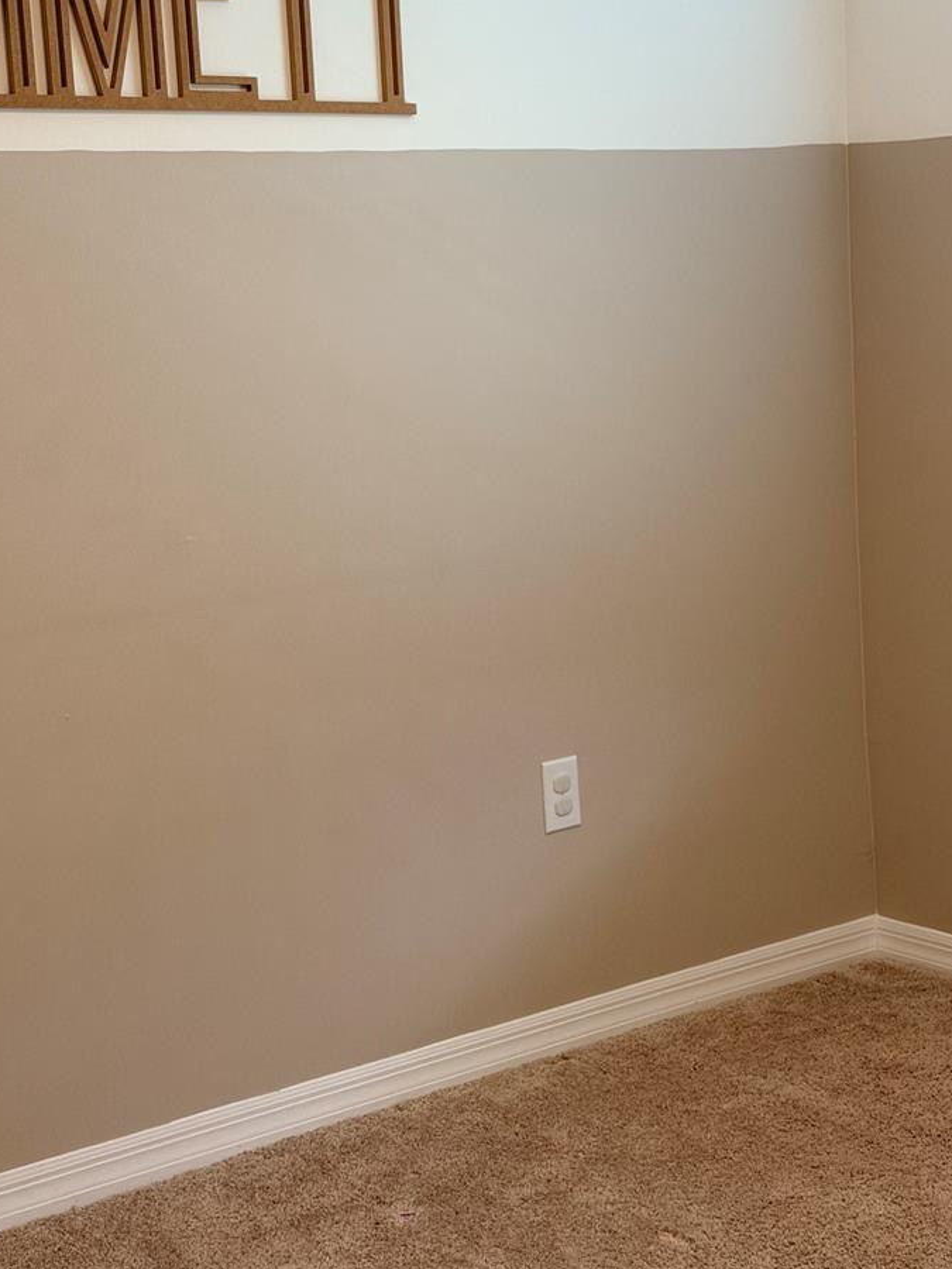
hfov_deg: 22.9
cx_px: 570
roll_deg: +3.2
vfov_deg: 30.2
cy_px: 519
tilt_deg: -6.5
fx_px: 2347
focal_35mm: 64
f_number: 1.78
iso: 200
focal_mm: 6.76
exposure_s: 1/120
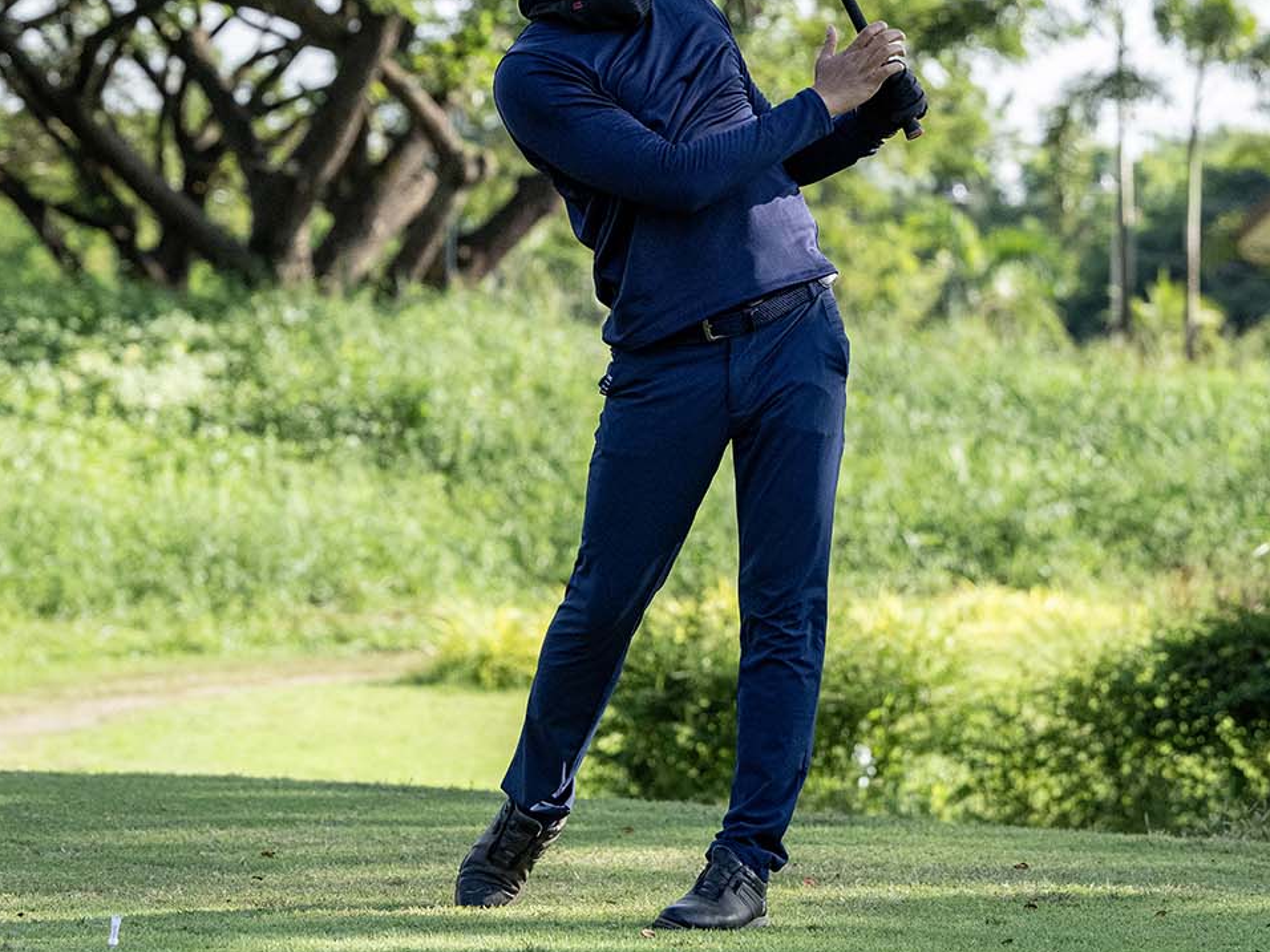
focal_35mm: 139
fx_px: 5100
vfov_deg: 10.6
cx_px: 634
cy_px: 141
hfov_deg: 14.2
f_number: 4
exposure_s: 1/5000
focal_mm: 96
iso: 1400
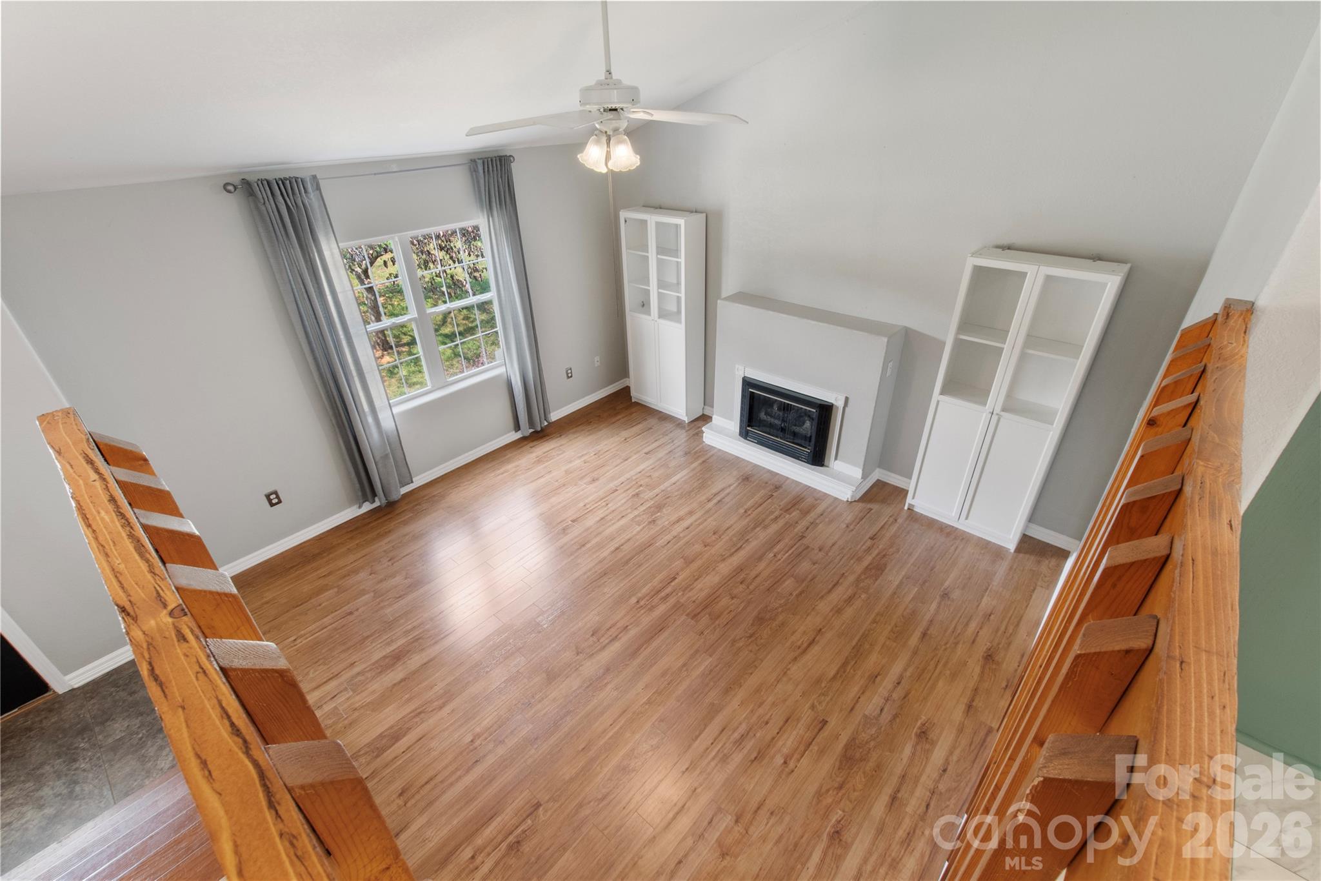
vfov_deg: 77.3
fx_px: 550
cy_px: 440
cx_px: 660
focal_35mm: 15
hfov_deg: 100.4
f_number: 8
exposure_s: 1/2.5
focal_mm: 10
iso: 800
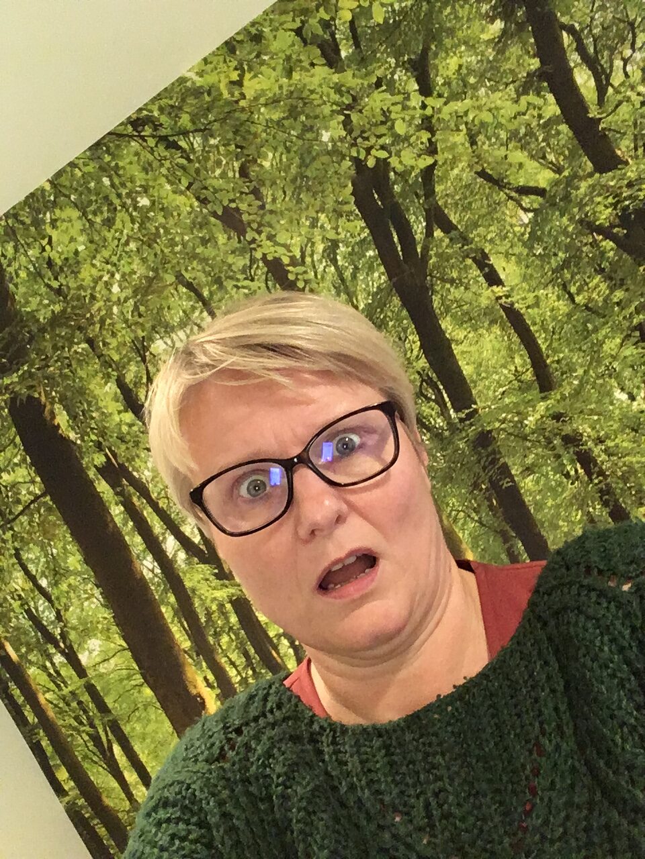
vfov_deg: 58.4
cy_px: 430
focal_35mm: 31
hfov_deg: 45.4
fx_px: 770
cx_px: 322
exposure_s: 1/33
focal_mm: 2.15
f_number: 2.4
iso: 400
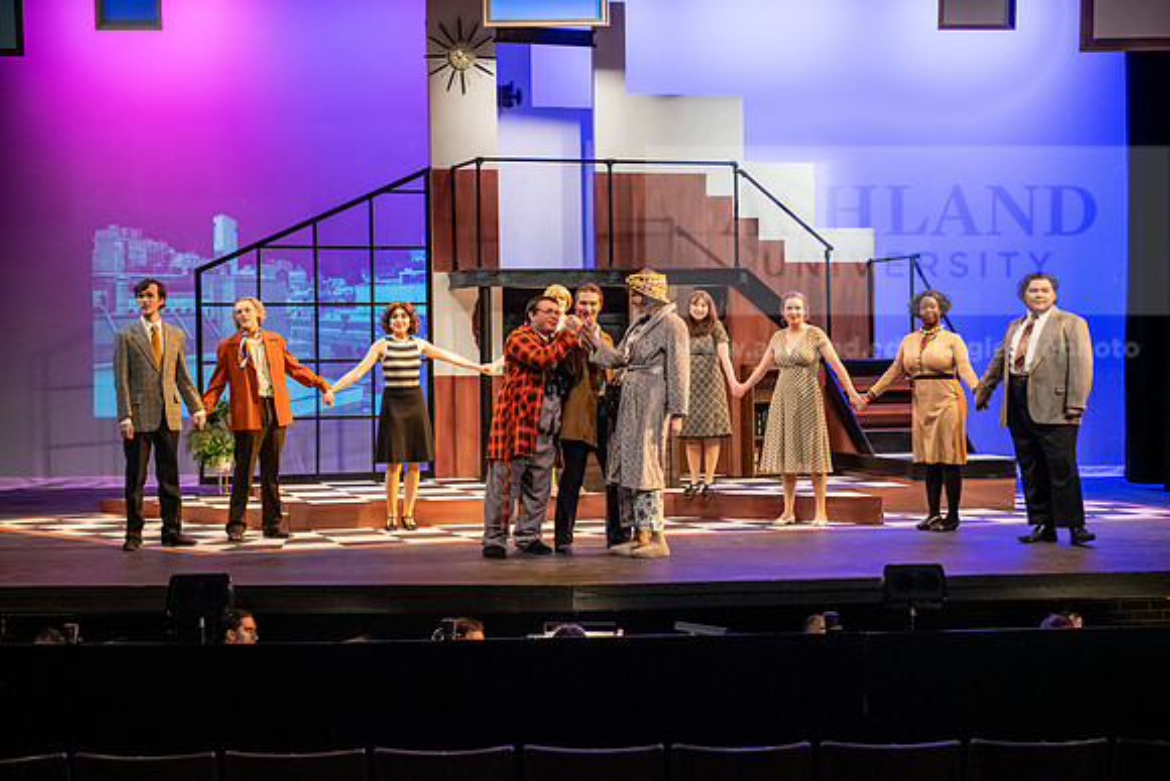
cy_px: 390
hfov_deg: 32.4
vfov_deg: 21.9
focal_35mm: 62
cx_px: 585
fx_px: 2015
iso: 4000
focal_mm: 62
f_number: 3.2
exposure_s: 1/200
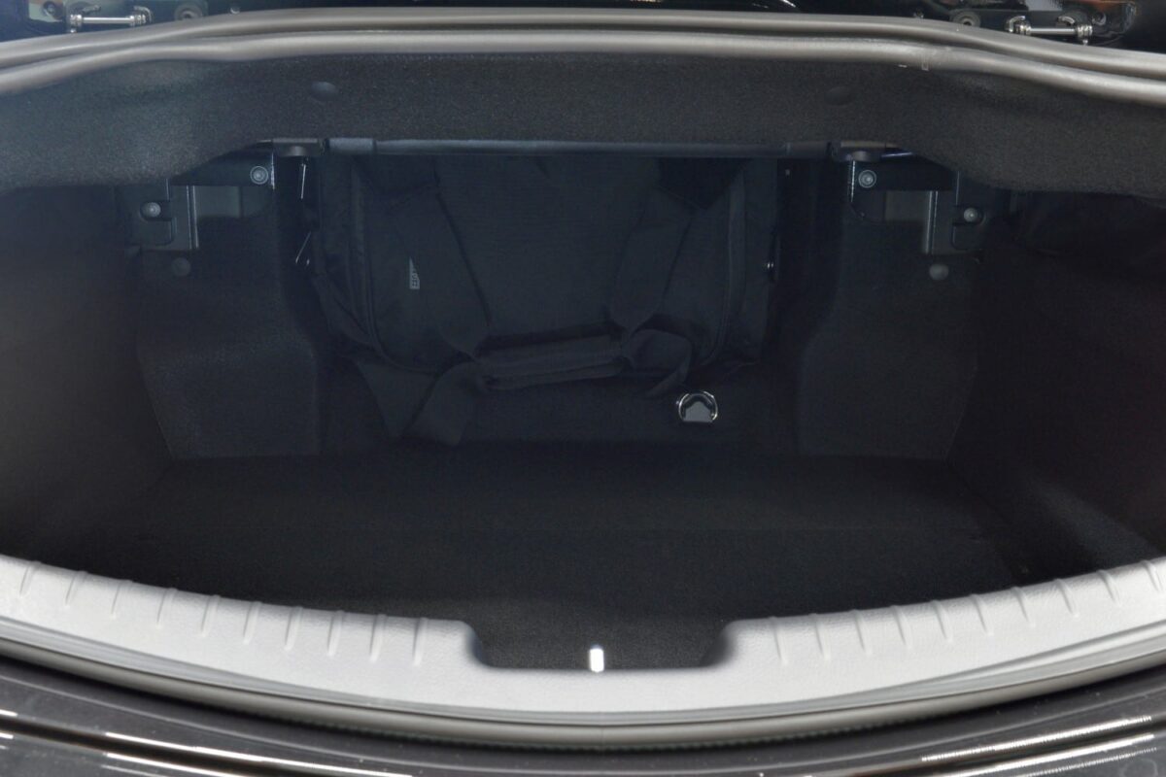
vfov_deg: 26.5
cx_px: 583
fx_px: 1652
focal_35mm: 51
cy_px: 388
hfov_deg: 38.9
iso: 200
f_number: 11
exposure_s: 3
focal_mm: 34
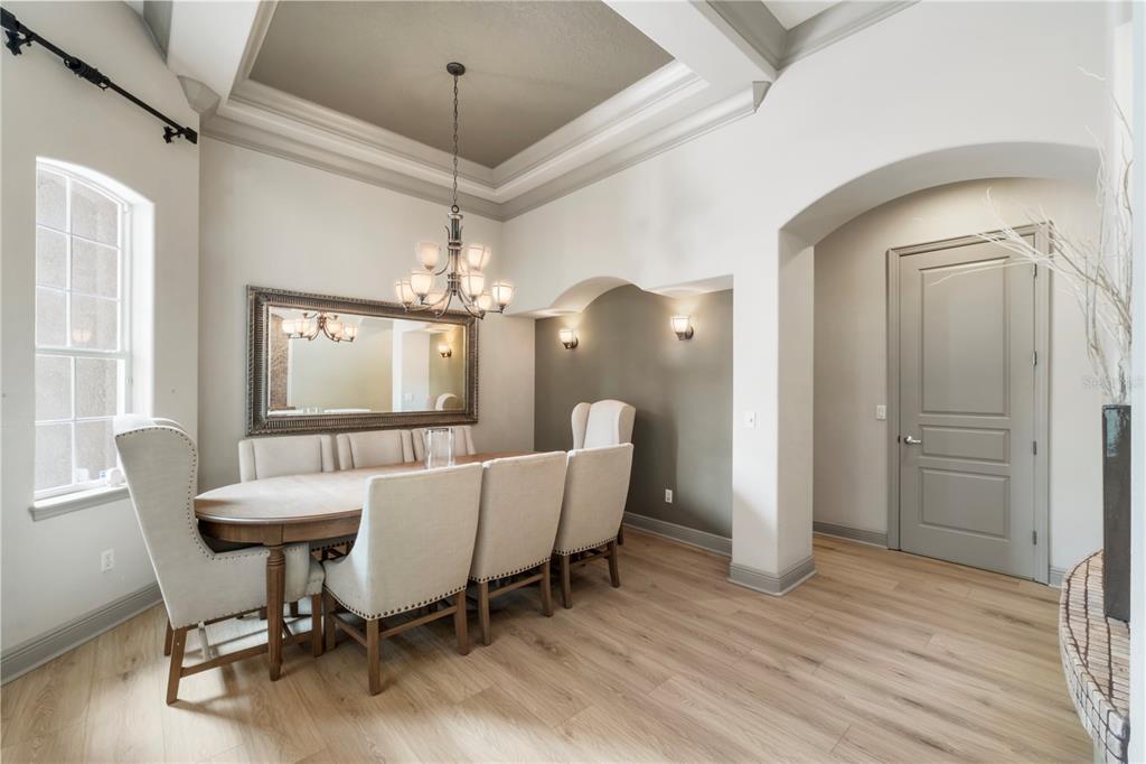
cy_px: 382
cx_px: 573
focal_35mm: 15
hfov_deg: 100.4
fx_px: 477
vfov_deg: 77.3
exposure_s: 1/1.67
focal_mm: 10
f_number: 13
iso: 320
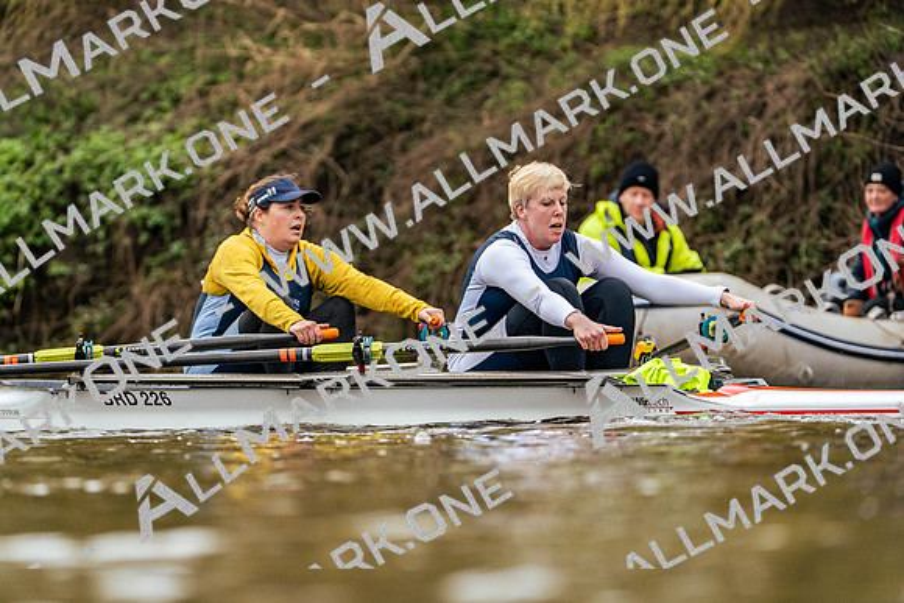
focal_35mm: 374
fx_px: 9393
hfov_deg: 5.5
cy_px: 302
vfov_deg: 3.7
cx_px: 452
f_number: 6.3
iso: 2000
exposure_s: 1/2000
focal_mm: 374
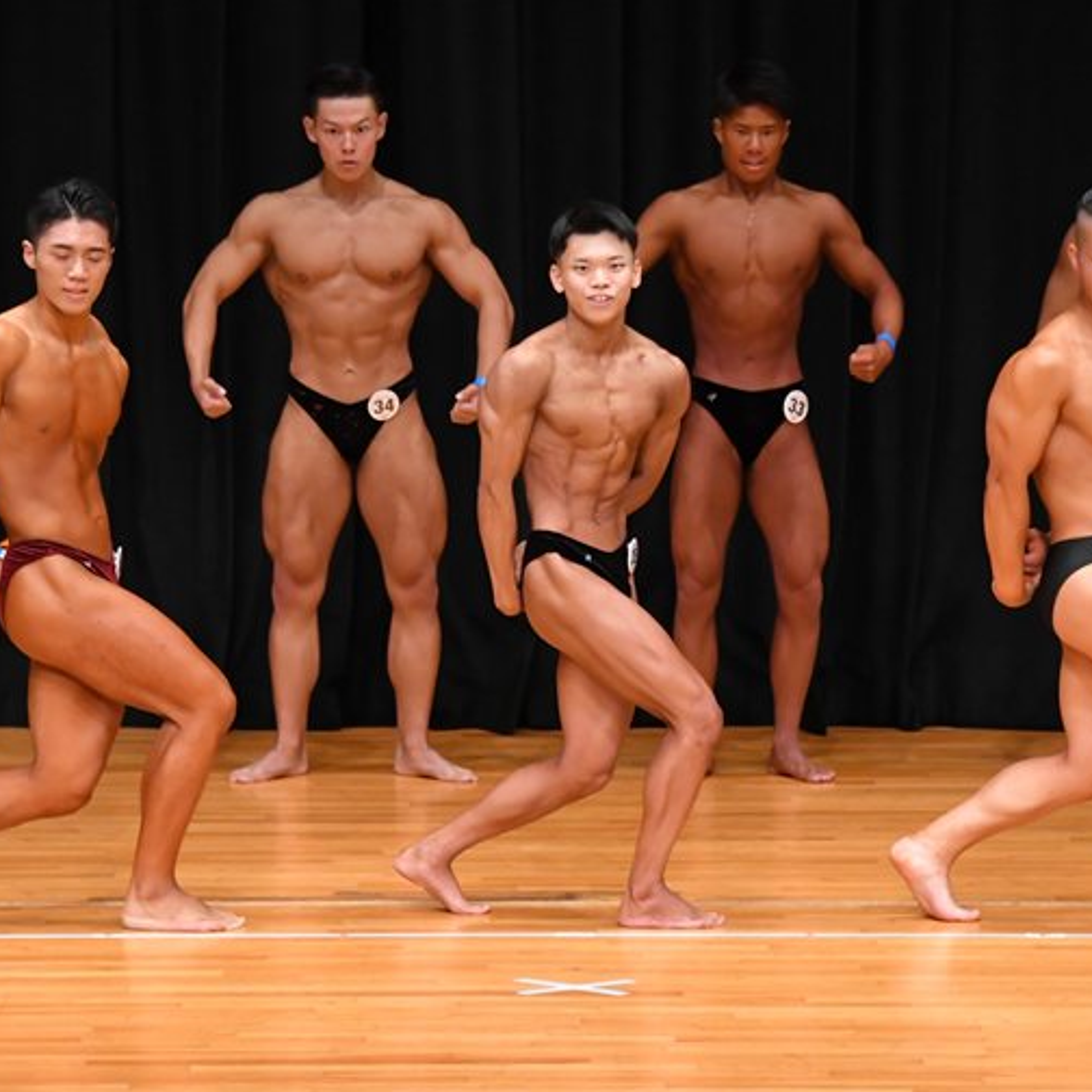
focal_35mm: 294
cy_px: 552
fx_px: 10493
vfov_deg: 6.0
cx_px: 573
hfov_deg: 6.0
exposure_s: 1/400
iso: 4000
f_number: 5.6
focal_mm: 150
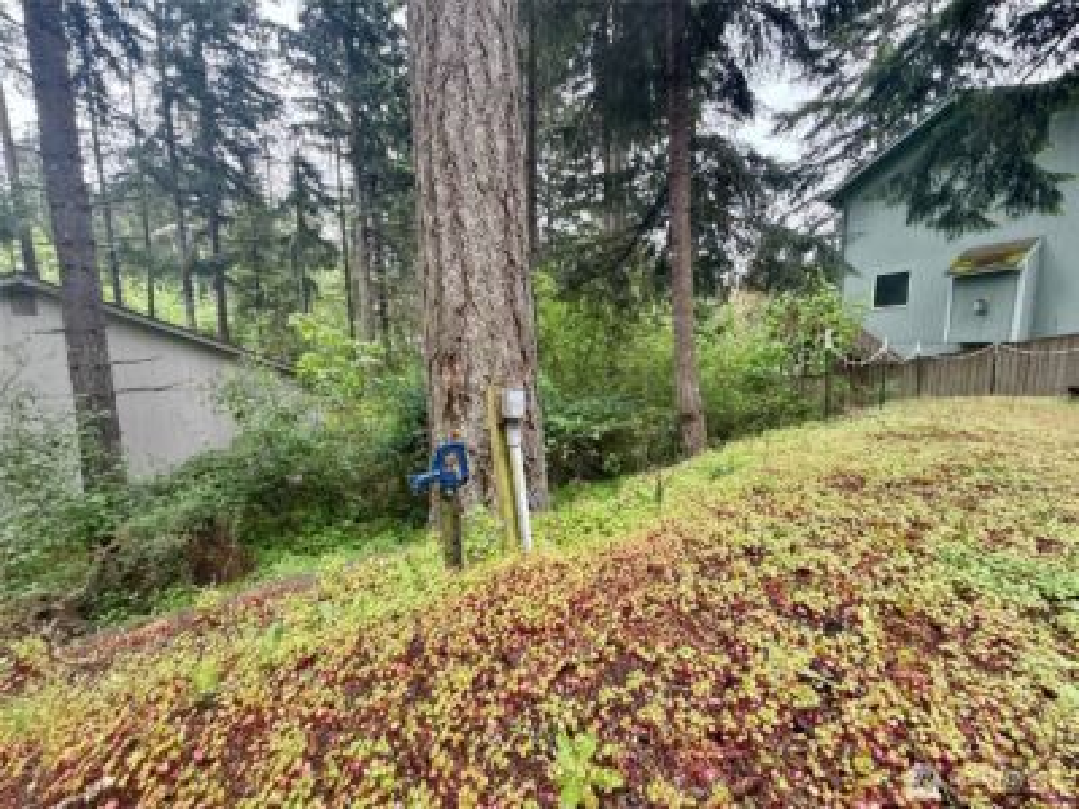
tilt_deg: -6.0
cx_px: 540
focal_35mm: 14
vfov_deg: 85.7
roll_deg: +0.4
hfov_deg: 102.1
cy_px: 404
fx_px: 436
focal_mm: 2.22
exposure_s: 1/99
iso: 125
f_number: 2.2
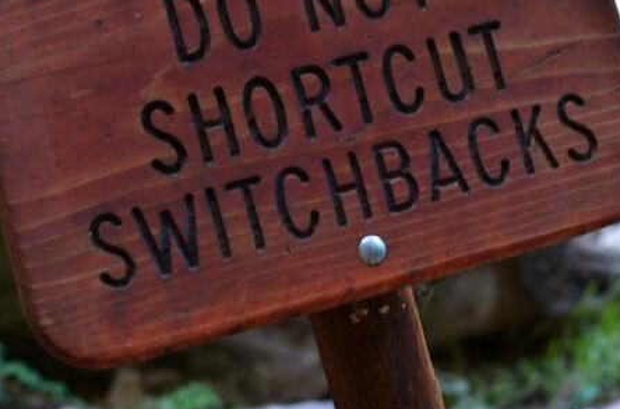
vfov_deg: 17.8
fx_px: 1300
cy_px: 128
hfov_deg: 26.8
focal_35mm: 76
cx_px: 289
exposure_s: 1/25
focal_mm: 35
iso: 100
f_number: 2.5
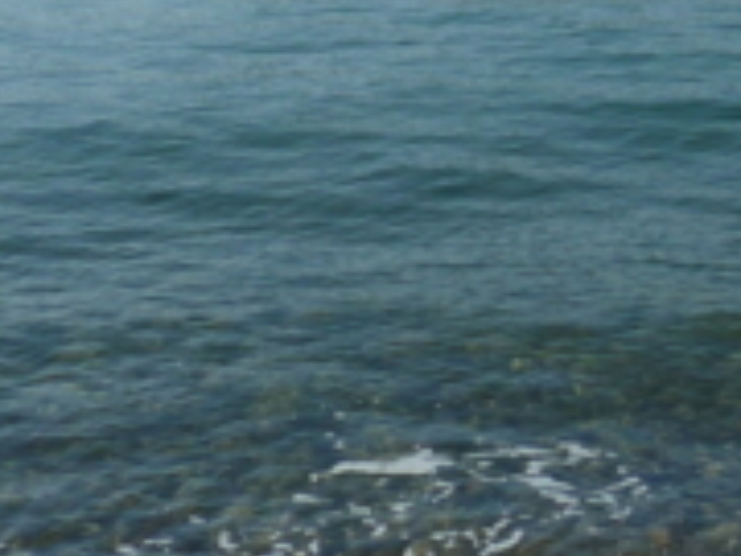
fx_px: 2141
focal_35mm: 100
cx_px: 687
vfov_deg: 13.8
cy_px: -288
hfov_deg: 19.2
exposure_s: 1/400
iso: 80
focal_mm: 4.1
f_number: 5
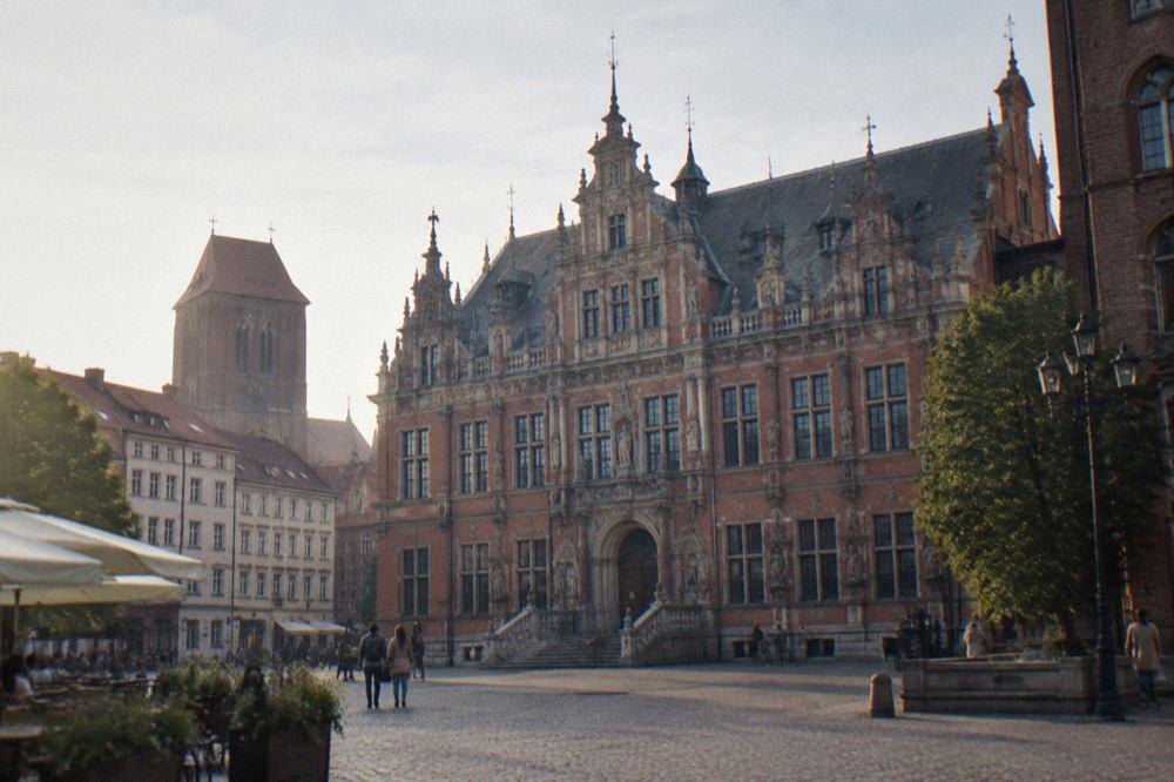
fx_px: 782
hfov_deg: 73.8
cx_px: 587
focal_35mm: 24
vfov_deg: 53.1
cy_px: 391
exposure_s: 1/1600
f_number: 4
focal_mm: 24
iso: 400
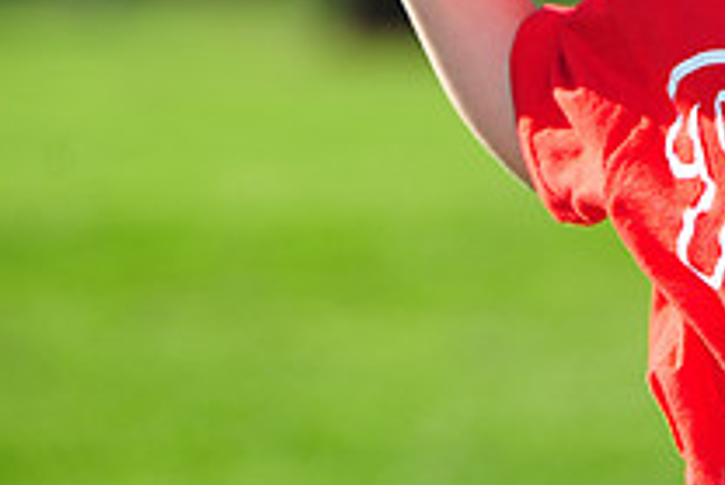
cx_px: 857
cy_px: -161
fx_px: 7577
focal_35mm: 376
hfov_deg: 5.5
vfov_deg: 3.7
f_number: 4.5
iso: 200
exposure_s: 1/800
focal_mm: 135
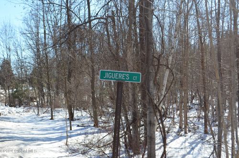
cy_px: 79
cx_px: 120
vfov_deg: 31.7
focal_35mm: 42
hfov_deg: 46.5
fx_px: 278
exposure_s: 1/250
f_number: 8
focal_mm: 28
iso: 200
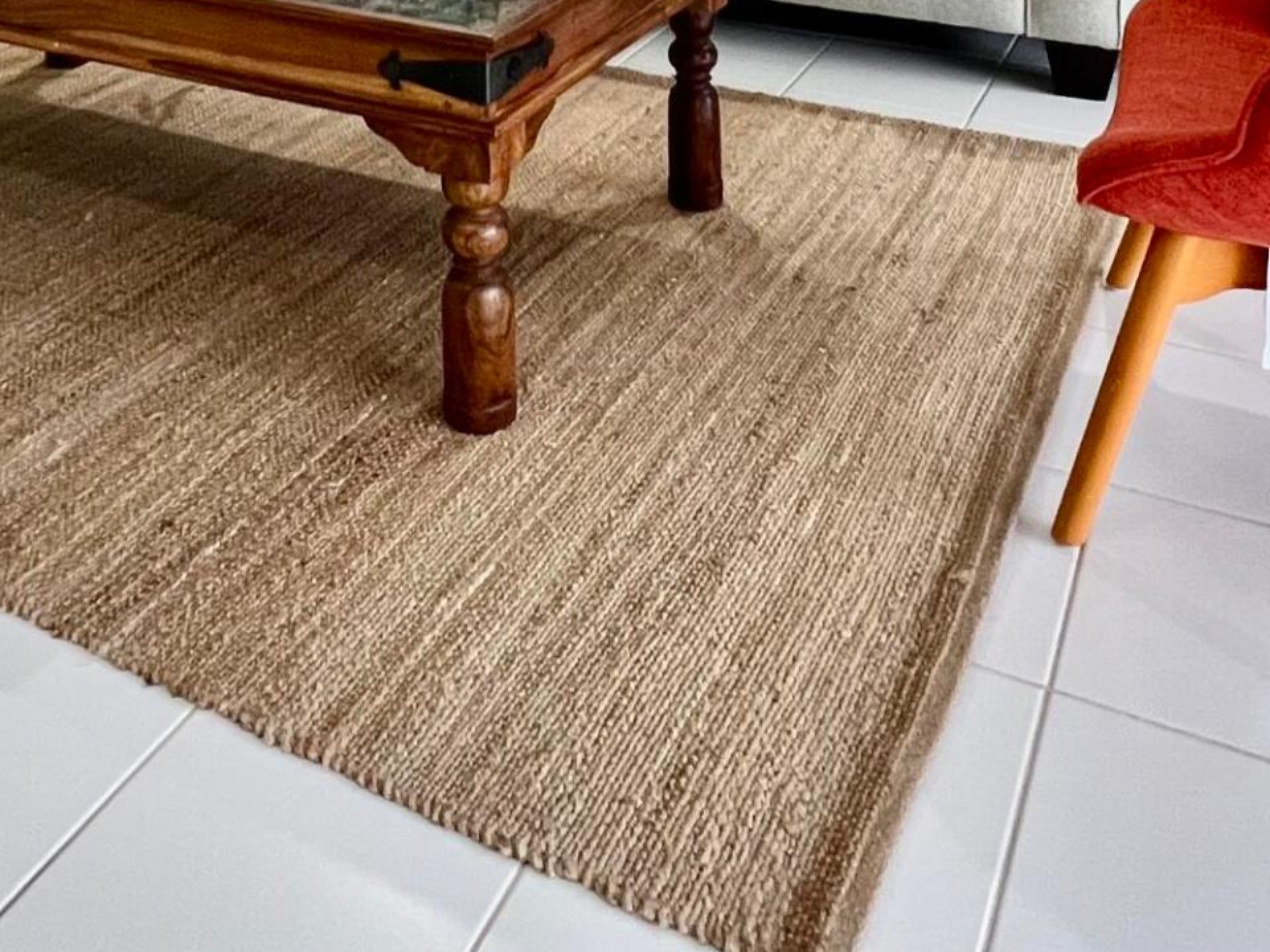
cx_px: 508
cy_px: -383
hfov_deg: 47.6
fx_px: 1431
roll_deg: +1.1
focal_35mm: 39
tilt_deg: -3.1
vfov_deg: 28.0
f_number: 1.8
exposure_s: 1/60
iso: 250
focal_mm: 1.57
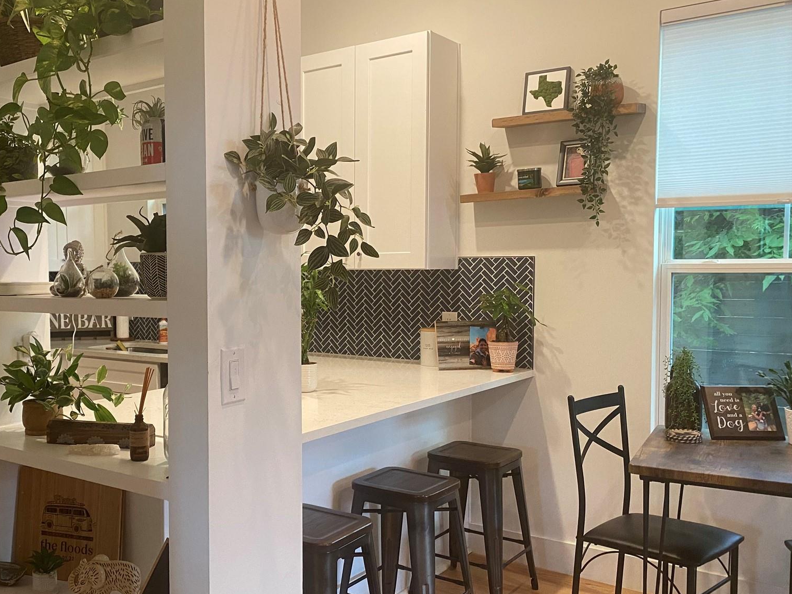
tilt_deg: -3.9
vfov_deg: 40.7
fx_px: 801
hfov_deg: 51.6
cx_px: 260
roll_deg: +1.3
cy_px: 321
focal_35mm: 35
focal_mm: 4.25
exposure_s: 1/60
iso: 200
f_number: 1.8
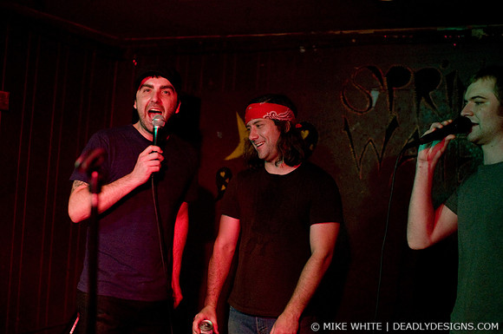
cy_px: 167
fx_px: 628
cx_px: 252
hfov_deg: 43.7
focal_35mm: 45
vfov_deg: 29.8
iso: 1000
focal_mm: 30
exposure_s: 1/100
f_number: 2.2
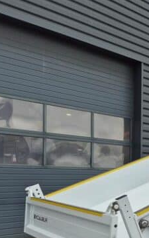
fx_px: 338
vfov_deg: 37.7
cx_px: 236
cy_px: 184
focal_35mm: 52
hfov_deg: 20.5
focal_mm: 5.4
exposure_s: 1/427
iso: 25
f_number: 1.8
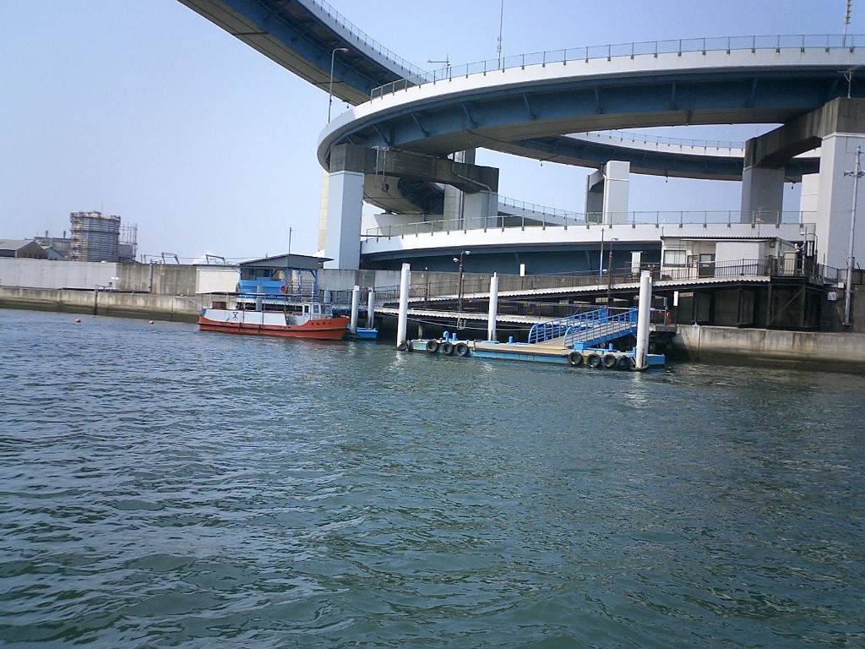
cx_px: 432
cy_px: 324
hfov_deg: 50.1
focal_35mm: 37
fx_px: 925
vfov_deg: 38.7
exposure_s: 1/1000
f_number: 3.5
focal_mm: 5.6
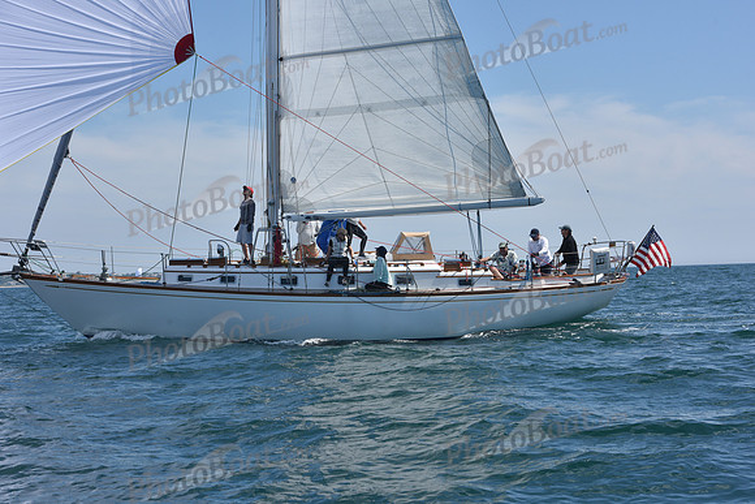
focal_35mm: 70
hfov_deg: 28.8
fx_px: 1468
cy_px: 252
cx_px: 378
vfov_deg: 19.5
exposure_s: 1/800
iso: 250
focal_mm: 70
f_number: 10
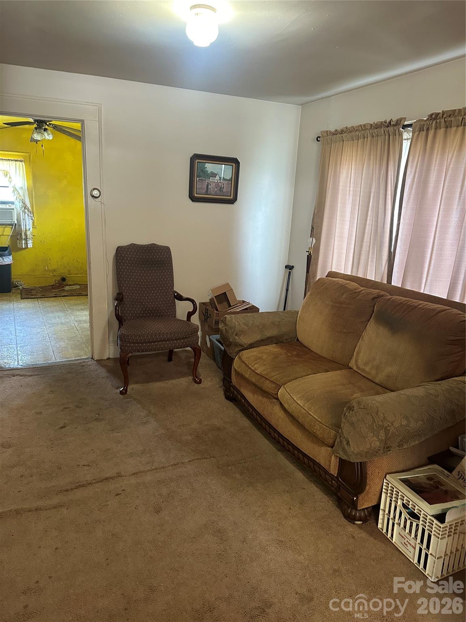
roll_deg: -2.8
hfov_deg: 56.8
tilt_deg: -12.6
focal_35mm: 24
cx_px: 233
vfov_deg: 71.6
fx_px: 431
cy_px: 311
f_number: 1.78
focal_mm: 6.86
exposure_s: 1/60
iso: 640
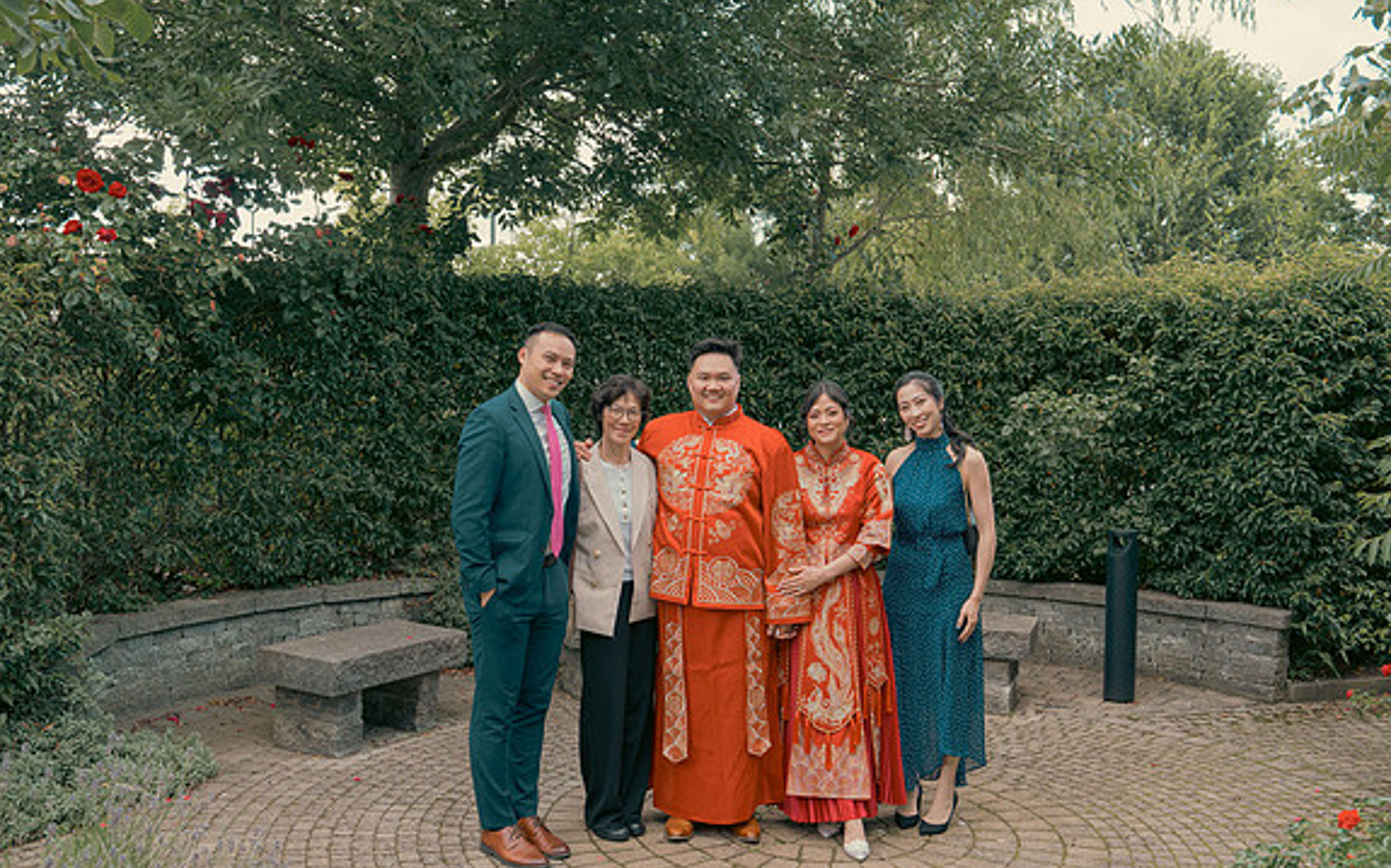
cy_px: 436
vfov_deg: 35.3
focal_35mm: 36
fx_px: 1364
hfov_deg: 54.0
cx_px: 699
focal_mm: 35
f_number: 5.6
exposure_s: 1/160
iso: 400
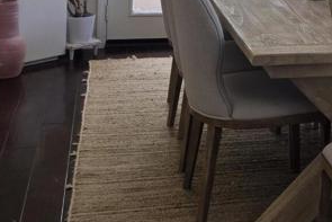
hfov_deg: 23.8
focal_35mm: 83
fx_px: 766
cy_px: -112
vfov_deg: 15.2
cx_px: 297
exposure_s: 1/120
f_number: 1.8
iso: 32
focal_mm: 5.4
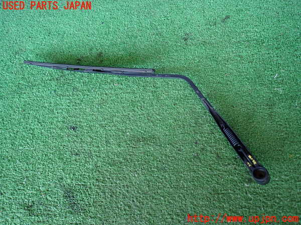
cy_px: 112
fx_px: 217
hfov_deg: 69.4
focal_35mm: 25
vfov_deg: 54.9
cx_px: 150
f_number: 2
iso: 160
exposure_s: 1/60
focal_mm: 4.5
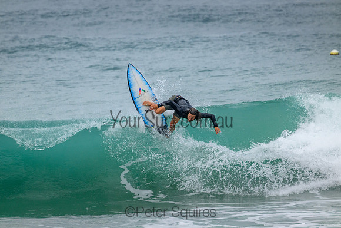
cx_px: 170
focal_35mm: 800
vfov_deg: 1.7
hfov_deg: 2.6
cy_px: 114
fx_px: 7579
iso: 1000
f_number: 11
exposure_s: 1/2000
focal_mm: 800
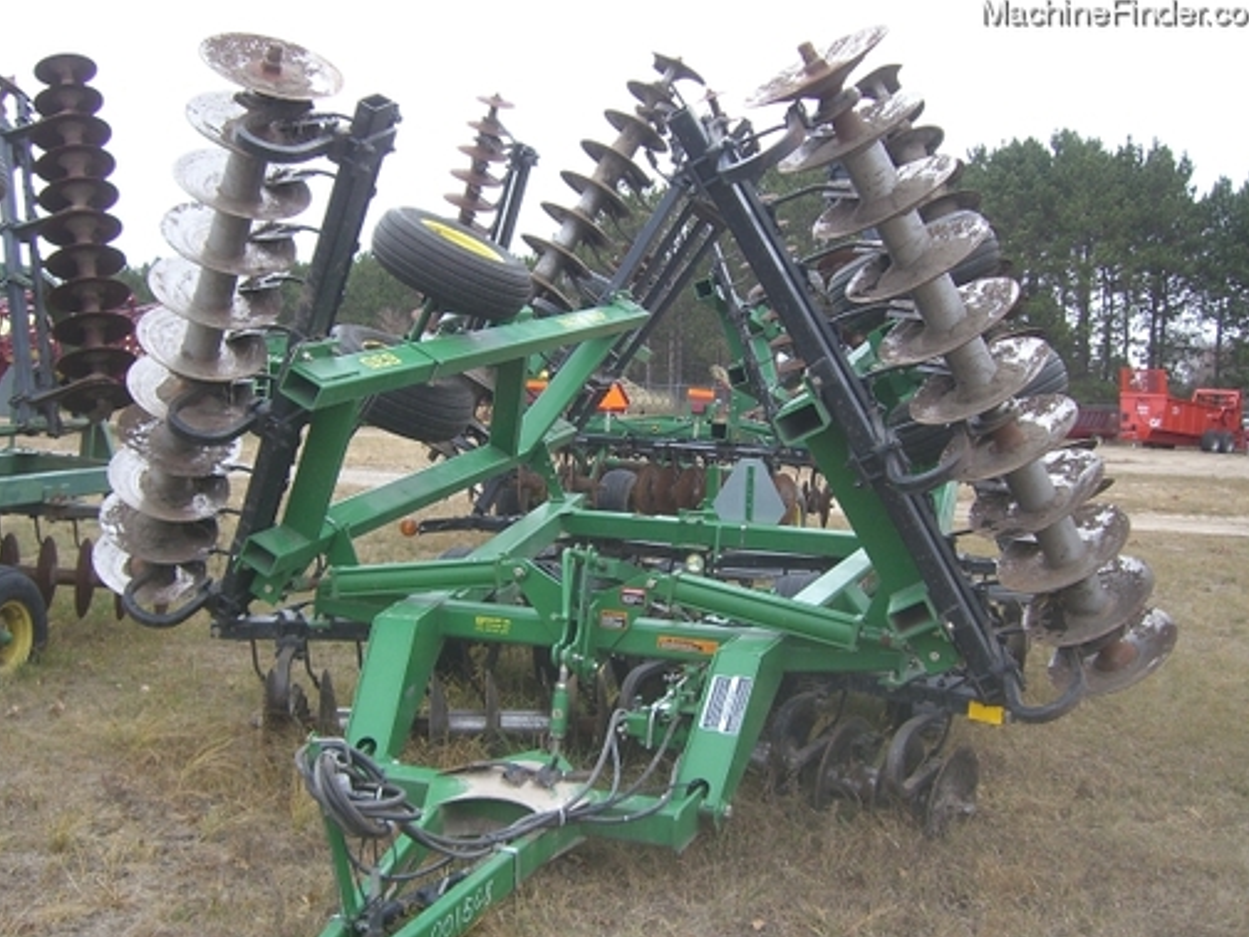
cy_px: 483
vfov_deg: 35.1
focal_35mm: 41
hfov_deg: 45.8
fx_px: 1479
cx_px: 602
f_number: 2.7
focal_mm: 6.2
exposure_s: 1/200
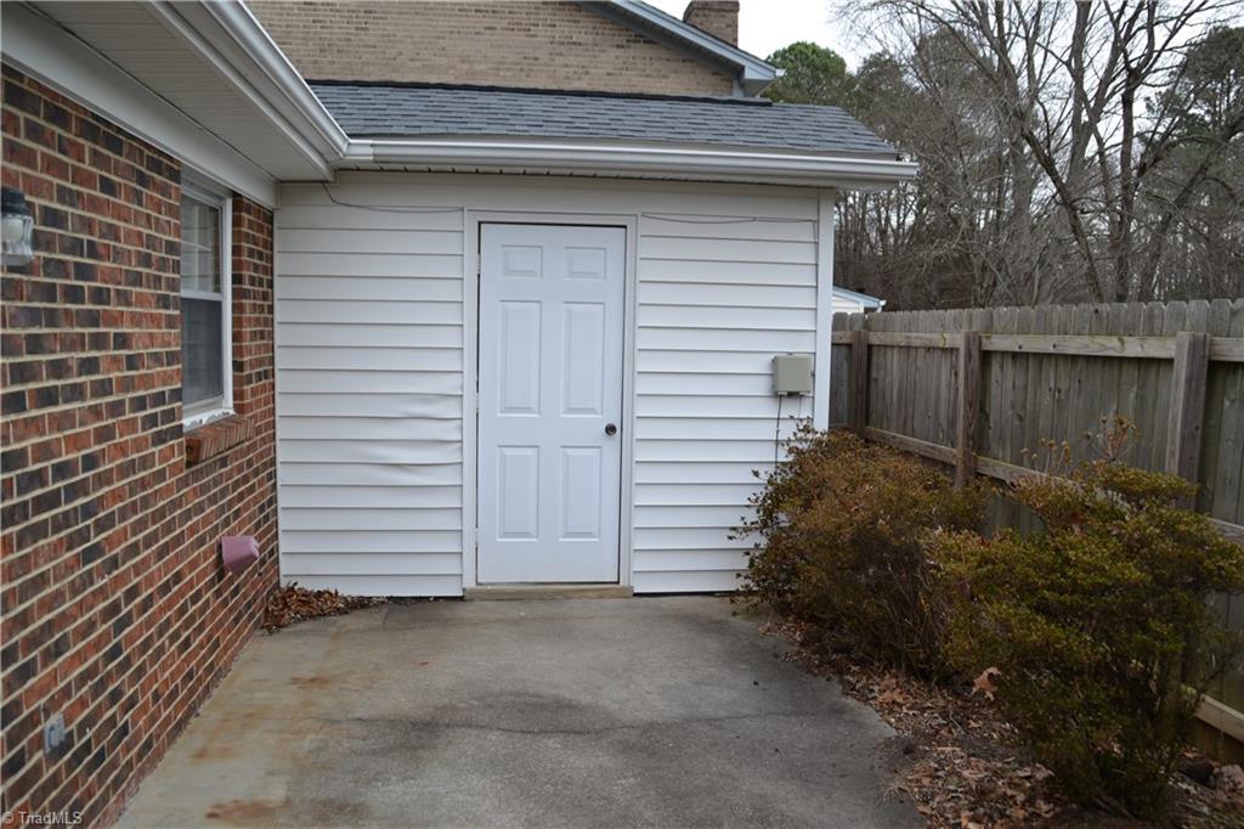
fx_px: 933
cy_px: 414
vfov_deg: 47.9
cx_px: 622
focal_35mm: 27
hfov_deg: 67.4
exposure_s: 1/125
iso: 100
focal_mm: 18
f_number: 5.6
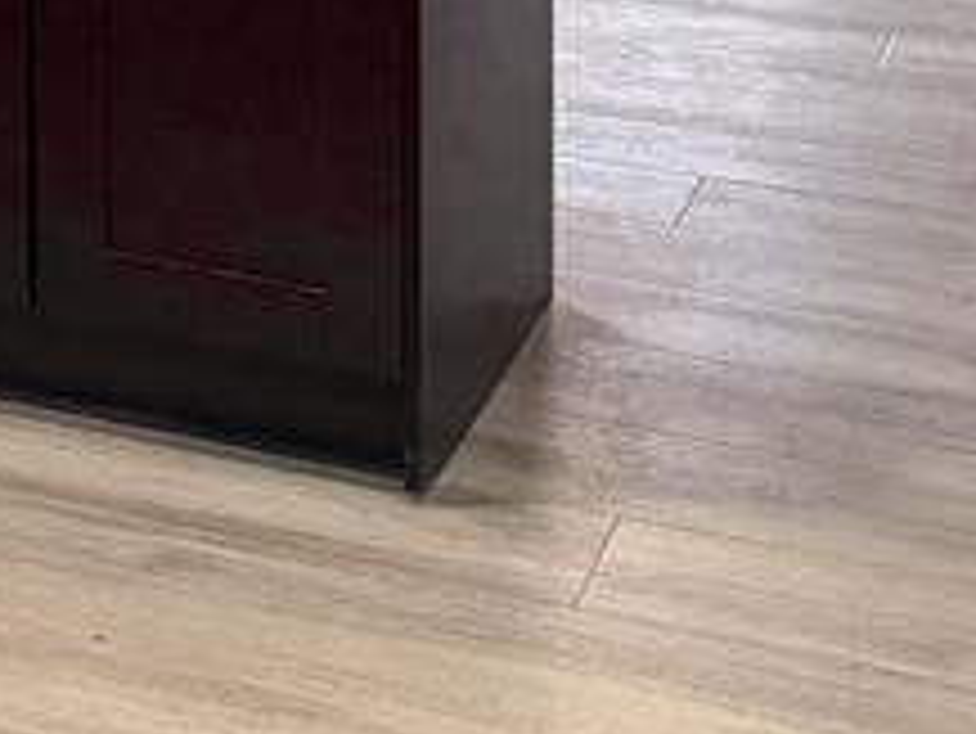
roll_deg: +0.2
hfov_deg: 15.6
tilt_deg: -1.5
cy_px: -802
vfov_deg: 11.6
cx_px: -603
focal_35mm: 113
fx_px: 3188
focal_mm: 6.76
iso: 200
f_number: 1.78
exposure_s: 1/120
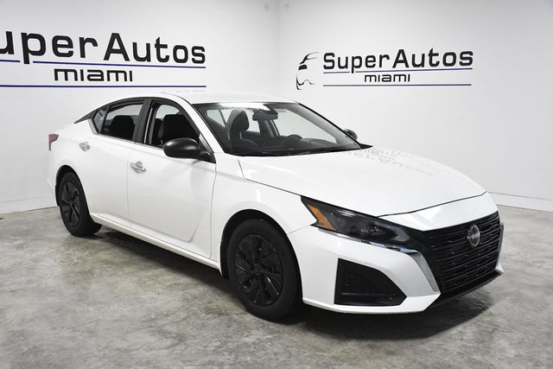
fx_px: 553
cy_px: 184
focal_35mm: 36
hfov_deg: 53.1
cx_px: 276
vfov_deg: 36.9
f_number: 4.5
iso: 2500
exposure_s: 1/640
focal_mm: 24
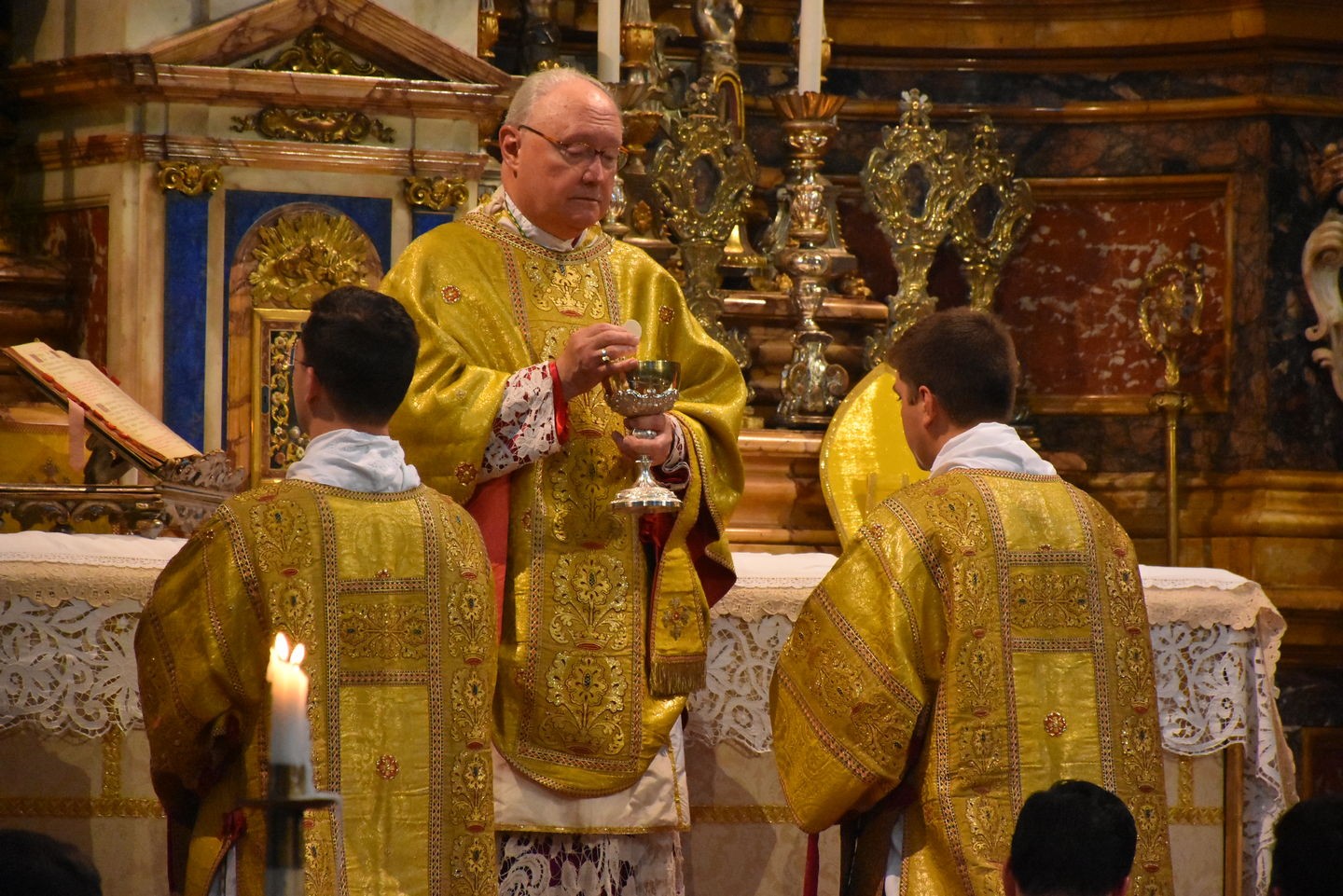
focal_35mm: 210
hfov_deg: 9.8
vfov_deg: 6.5
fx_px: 7836
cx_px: 672
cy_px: 448
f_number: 5.6
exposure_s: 1/250
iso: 6400
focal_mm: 140
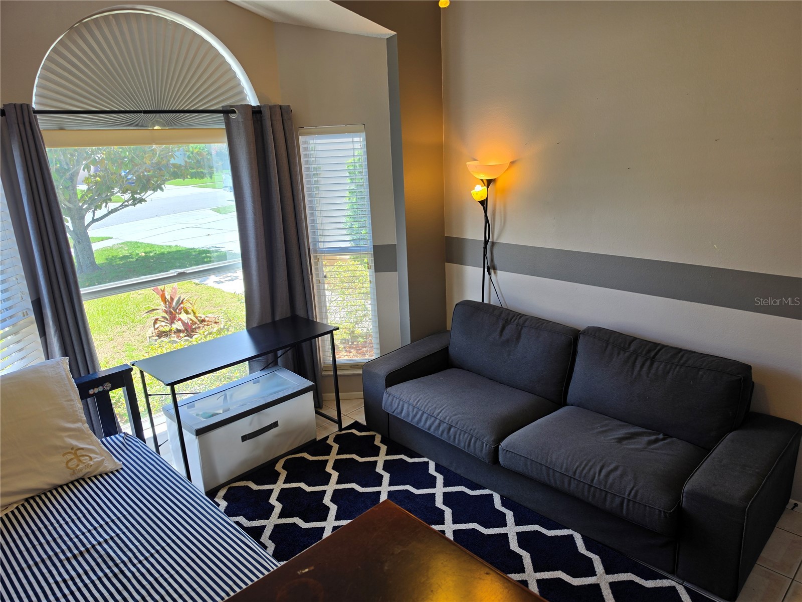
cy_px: 301
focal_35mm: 23
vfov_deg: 58.9
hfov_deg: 73.9
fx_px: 533
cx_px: 401
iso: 20
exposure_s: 1/120
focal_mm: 6.5
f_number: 1.4
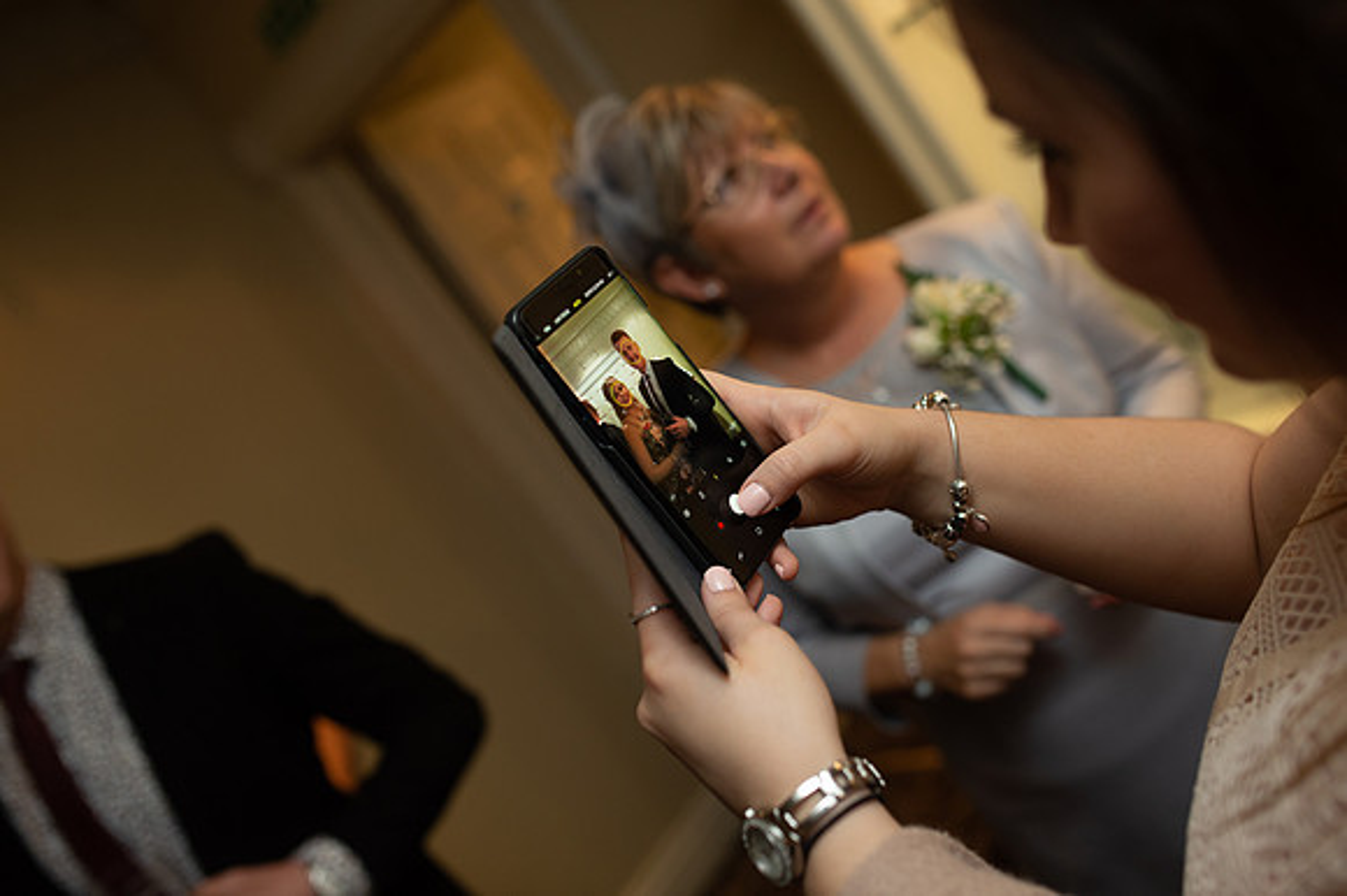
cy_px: 448
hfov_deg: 54.5
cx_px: 674
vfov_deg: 37.8
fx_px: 1309
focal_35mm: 35
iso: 800
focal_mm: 35
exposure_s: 1/100
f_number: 2.8
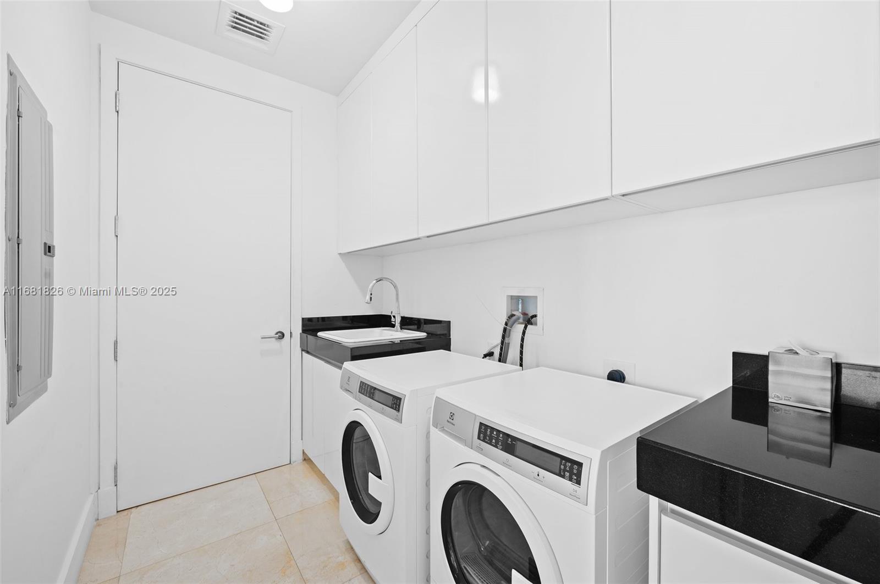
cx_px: 440
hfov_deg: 104.3
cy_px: 292
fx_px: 342
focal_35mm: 14
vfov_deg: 81.1
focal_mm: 14
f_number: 8
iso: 200
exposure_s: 1/1.67
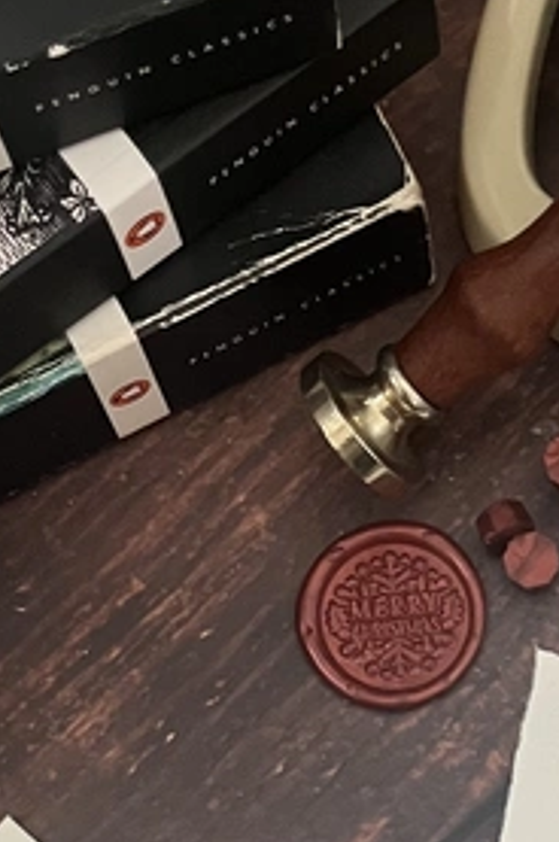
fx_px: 2008
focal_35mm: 86
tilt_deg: -86.1
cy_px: 1152
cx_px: 532
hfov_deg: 15.6
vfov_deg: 21.1
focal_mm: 5.1
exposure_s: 1/60
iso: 250
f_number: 1.6
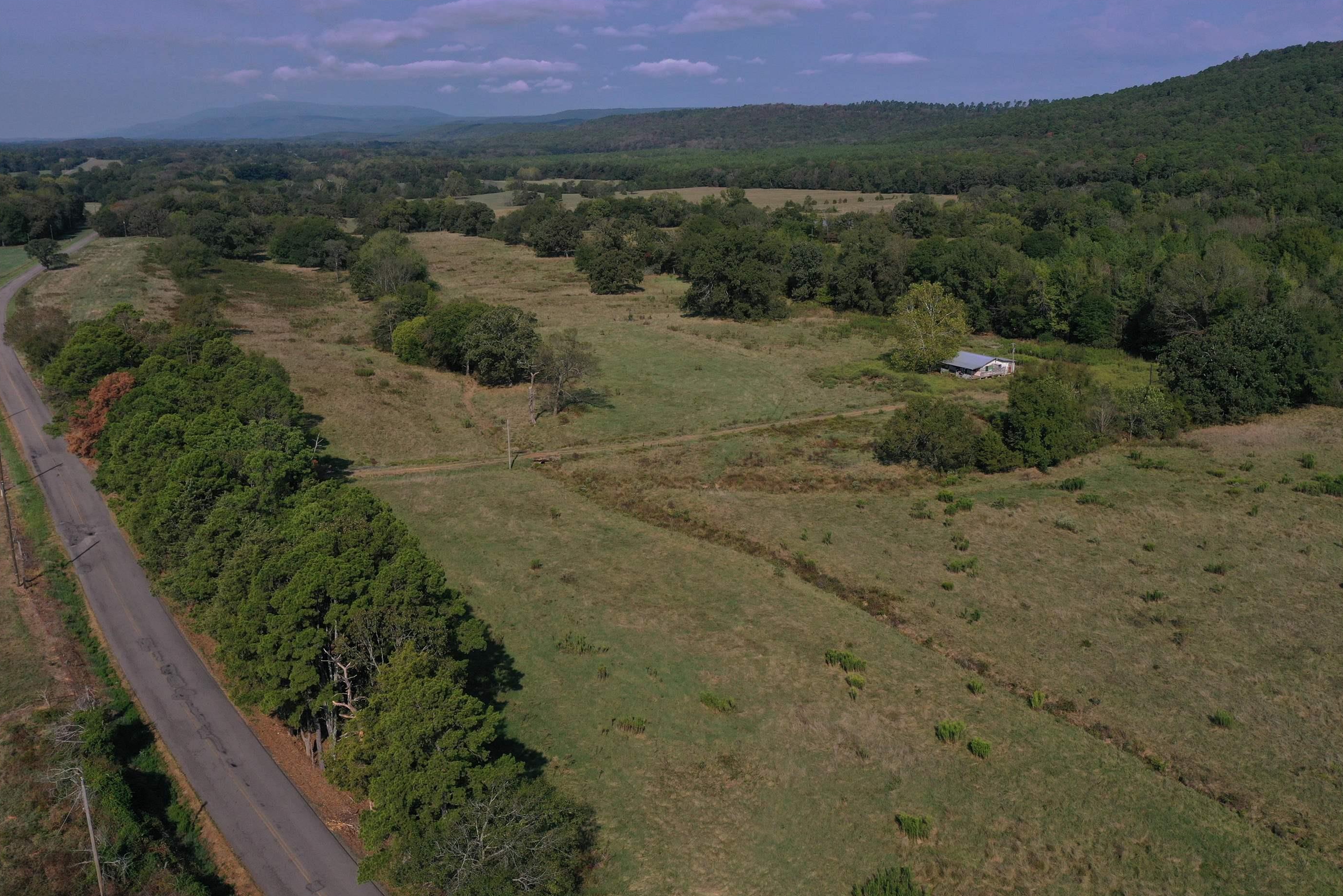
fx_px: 1156
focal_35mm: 31
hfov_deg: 60.3
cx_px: 683
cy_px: 419
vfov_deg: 42.3
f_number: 6.3
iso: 100
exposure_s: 1/800
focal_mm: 10.26
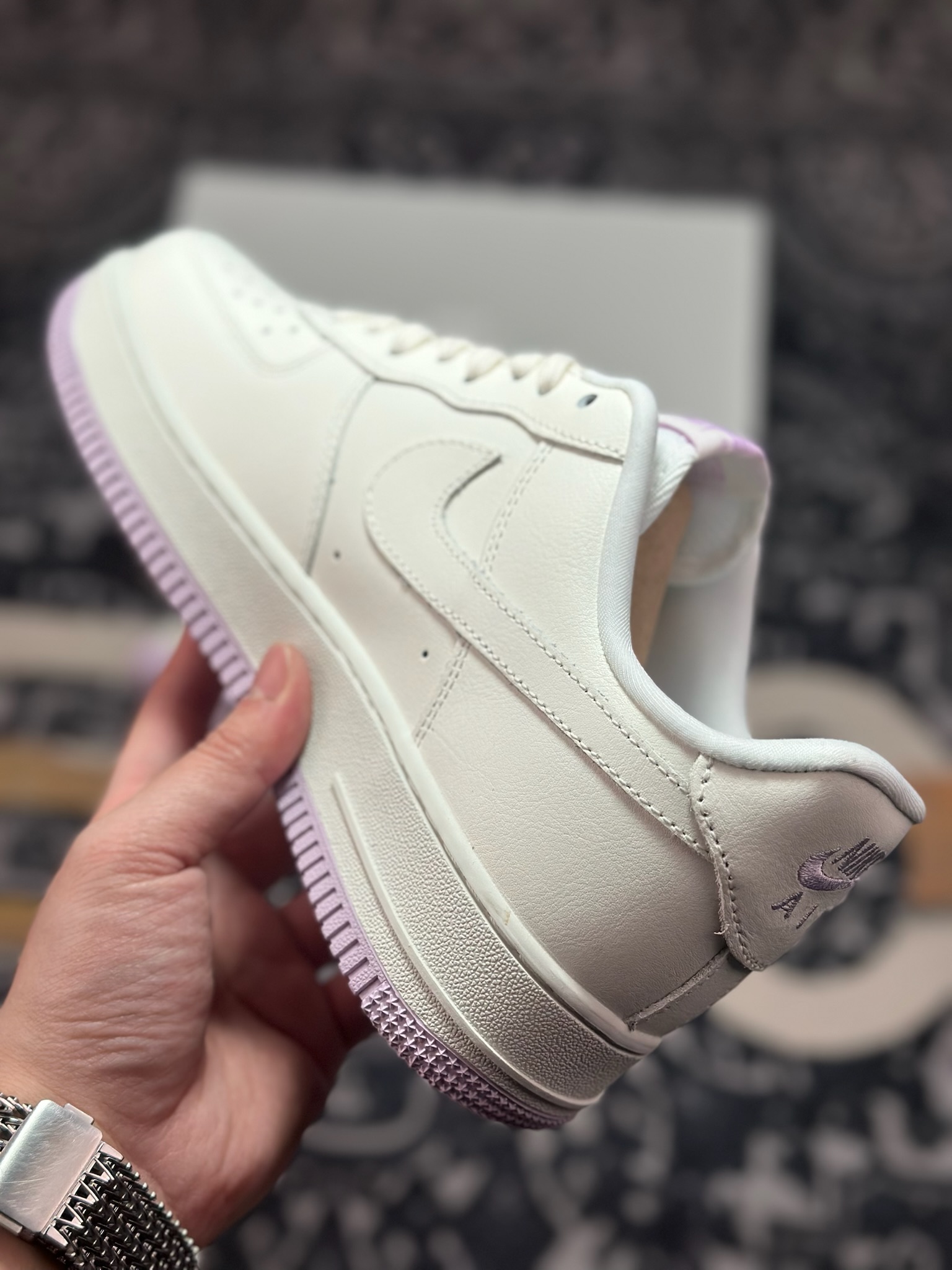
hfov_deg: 30.3
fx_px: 1760
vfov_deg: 39.7
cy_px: 635
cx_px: 476
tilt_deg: -56.8
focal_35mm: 48
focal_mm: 6.86
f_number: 1.78
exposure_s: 1/2203
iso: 80
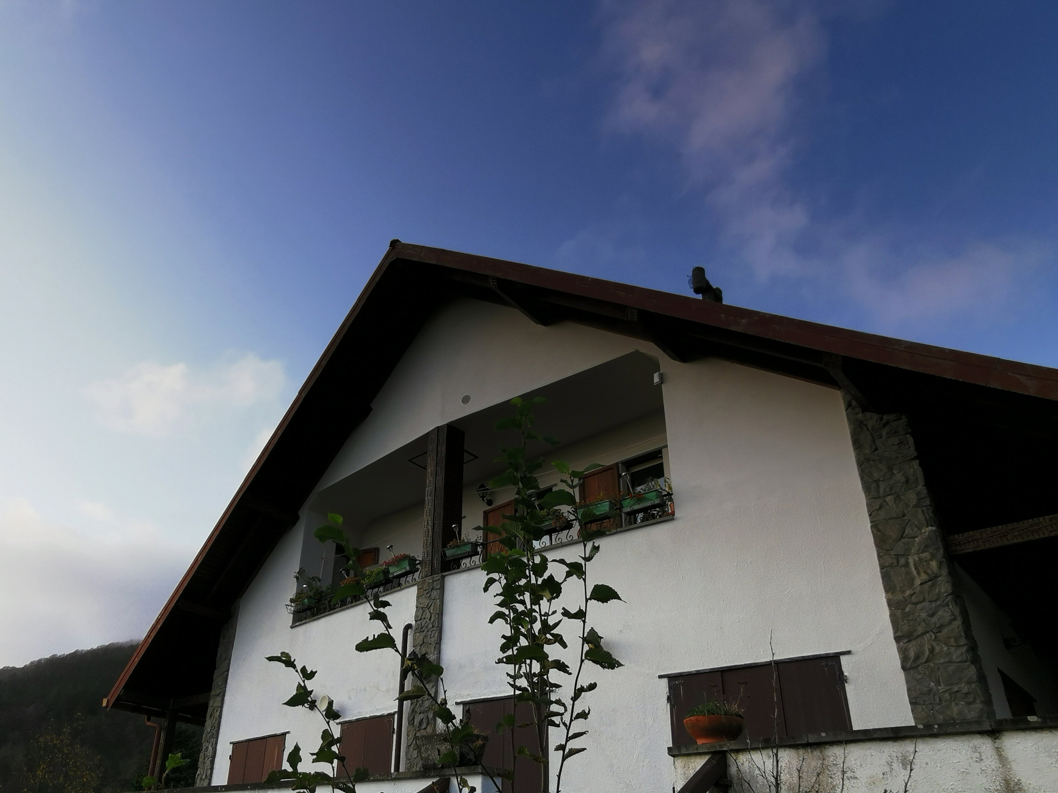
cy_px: 478
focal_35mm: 25
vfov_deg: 54.5
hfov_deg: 68.9
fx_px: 764
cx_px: 439
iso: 50
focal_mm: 2.26
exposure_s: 1/161
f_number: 2.2
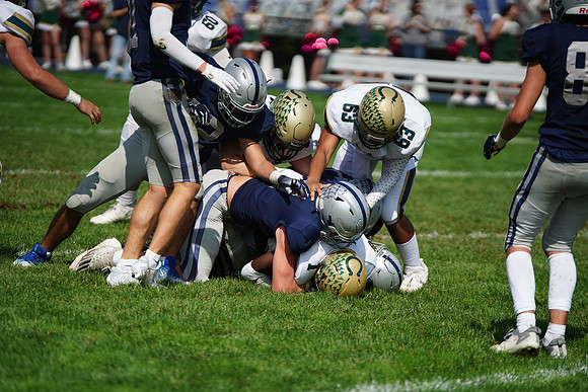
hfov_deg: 7.9
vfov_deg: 5.3
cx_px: 294
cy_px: 196
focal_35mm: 261
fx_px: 4264
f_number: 2.8
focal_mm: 261
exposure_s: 1/8000
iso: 400
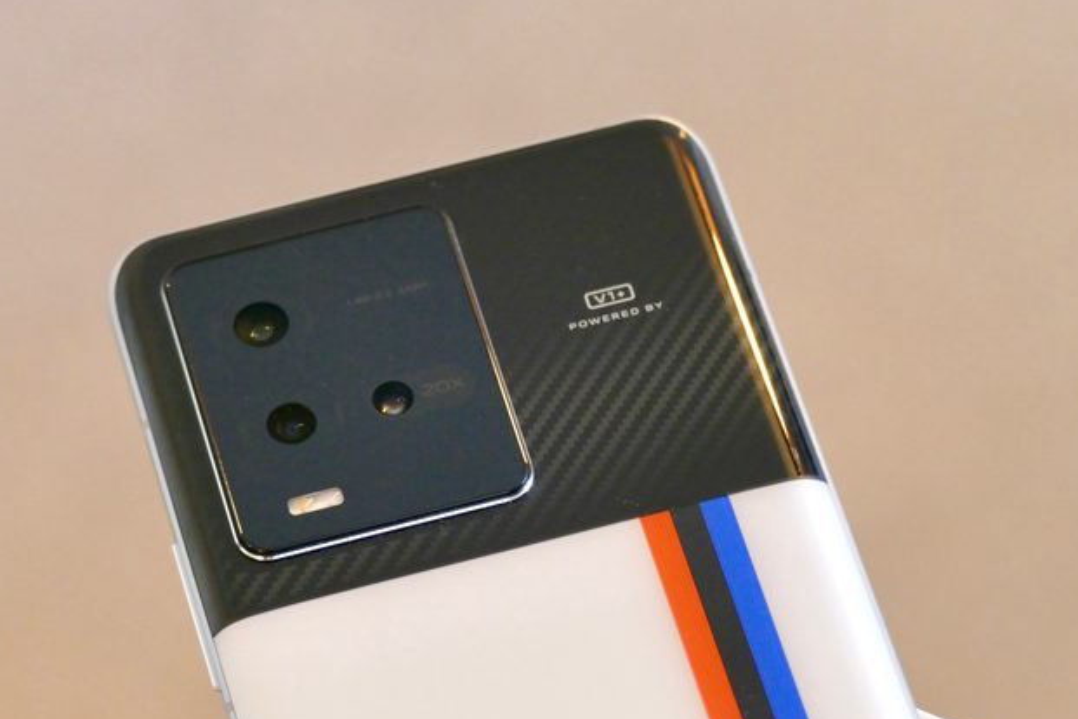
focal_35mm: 190
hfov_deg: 10.8
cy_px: 408
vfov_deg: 7.2
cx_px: 472
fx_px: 5689
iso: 1600
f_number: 4
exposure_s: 1/30
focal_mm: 59.97
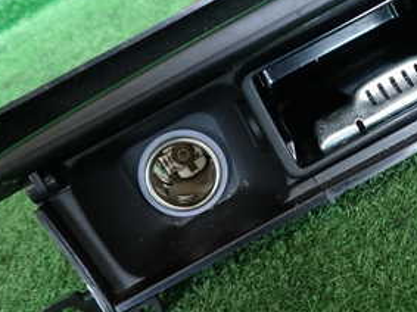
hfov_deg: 35.8
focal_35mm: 53
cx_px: 278
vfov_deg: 27.3
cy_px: 102
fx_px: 638
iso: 160
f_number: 2
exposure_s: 1/60
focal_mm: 4.5
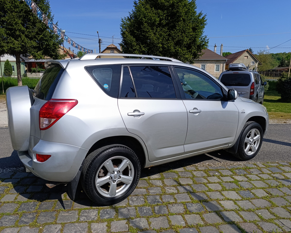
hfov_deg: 70.2
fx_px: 207
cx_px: 136
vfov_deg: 58.8
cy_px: 117
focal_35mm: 24
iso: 50
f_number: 1.6
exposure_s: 1/1387
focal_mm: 6.14
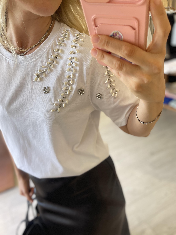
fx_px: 176
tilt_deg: -39.7
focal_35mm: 26
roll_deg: +16.1
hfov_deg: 53.1
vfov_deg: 67.3
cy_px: 118
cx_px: 88
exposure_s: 1/100
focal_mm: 5.1
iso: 50
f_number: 1.6
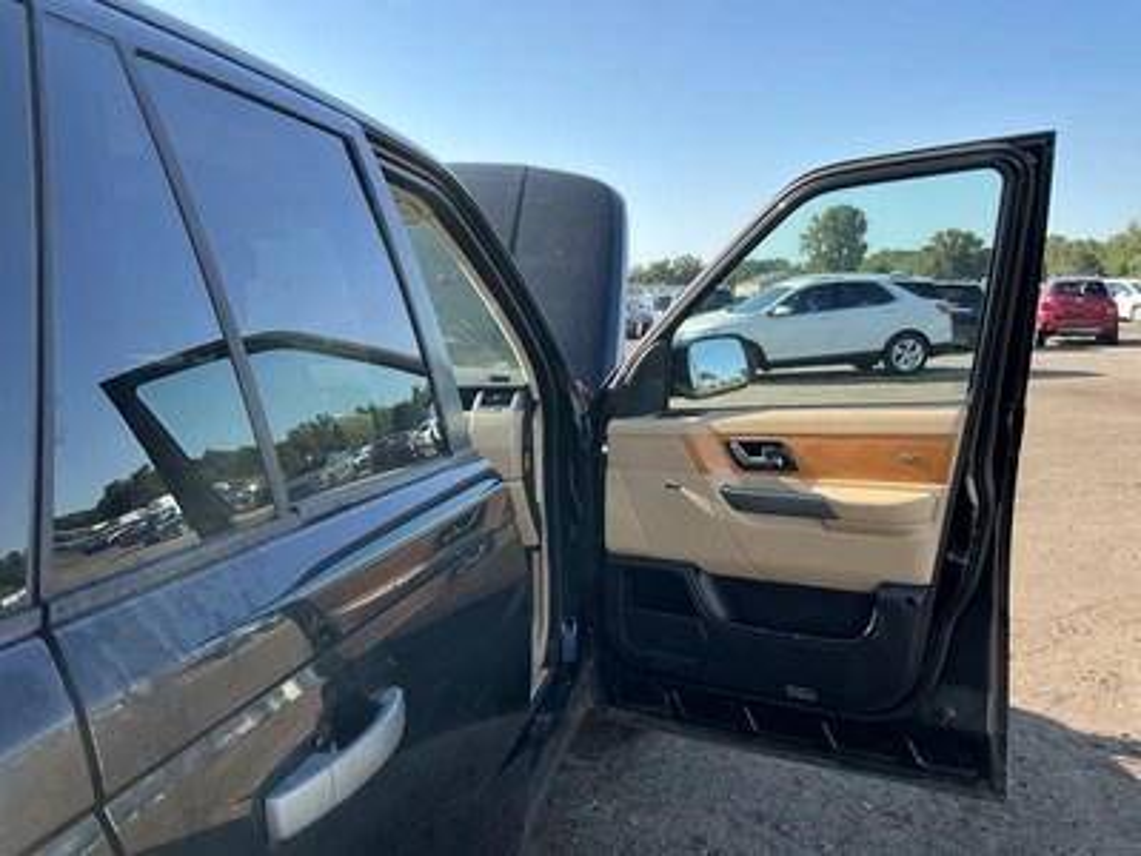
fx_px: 923
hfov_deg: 63.4
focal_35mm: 28
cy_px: 428
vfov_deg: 49.7
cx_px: 570
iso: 25
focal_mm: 3
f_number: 1.8
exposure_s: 1/504
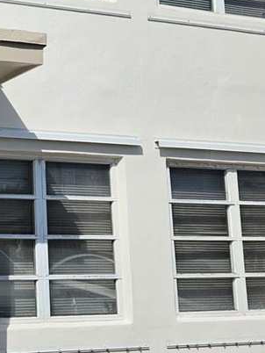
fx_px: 622
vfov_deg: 31.6
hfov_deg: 21.7
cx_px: -77
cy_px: 147
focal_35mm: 61
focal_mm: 5.4
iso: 25
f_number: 1.8
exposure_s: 1/5906
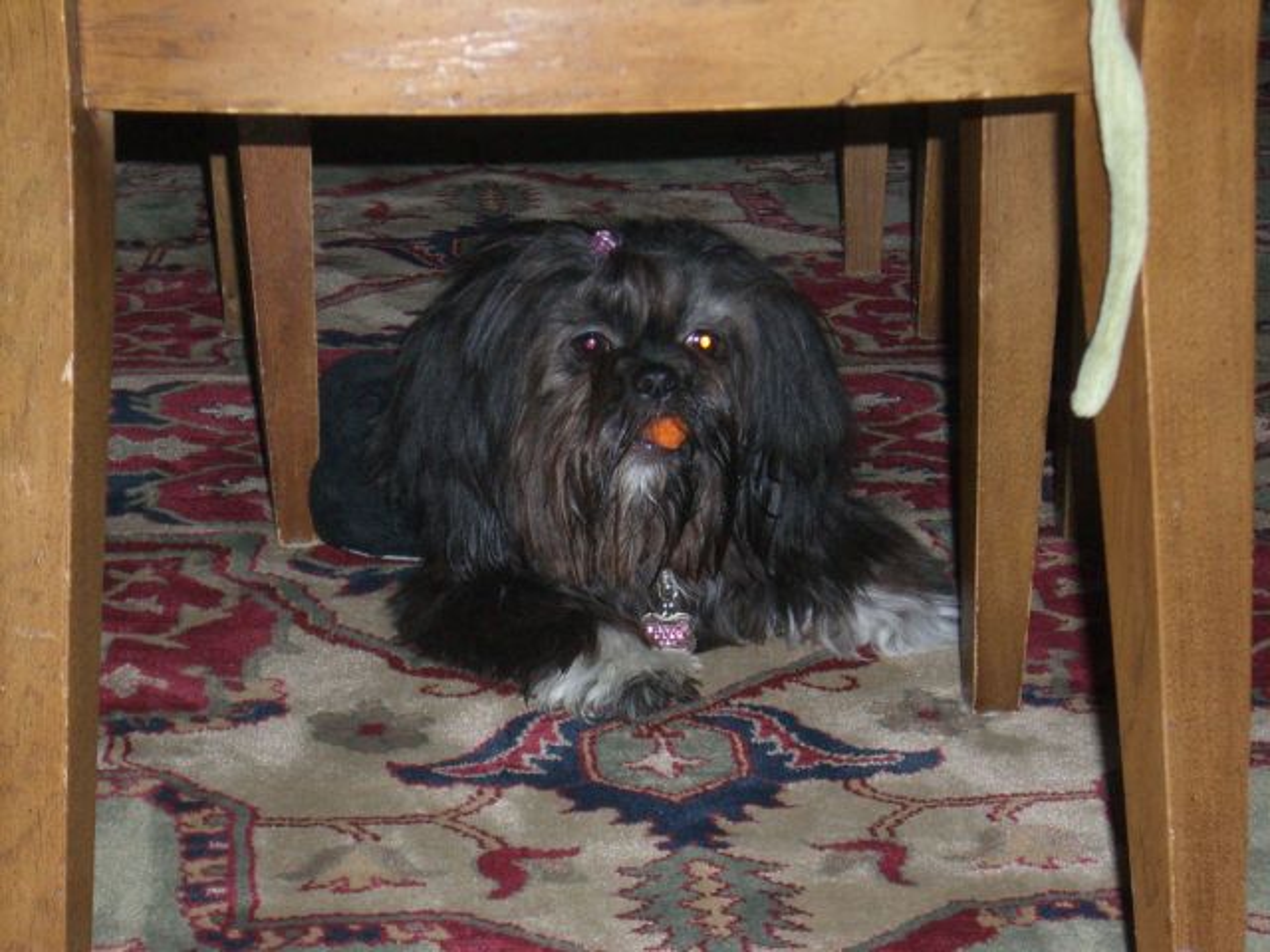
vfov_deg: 13.0
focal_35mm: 114
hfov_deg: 17.3
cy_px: 476
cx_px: 635
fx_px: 4182
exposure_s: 1/60
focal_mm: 18.6
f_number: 5.2
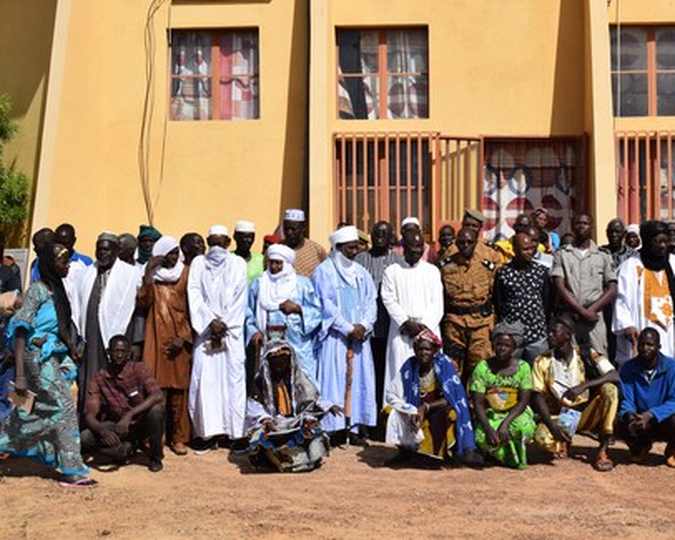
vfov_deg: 29.1
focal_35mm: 52
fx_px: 1039
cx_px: 404
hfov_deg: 35.9
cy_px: 275
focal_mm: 30
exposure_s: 1/500
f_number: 11
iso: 200
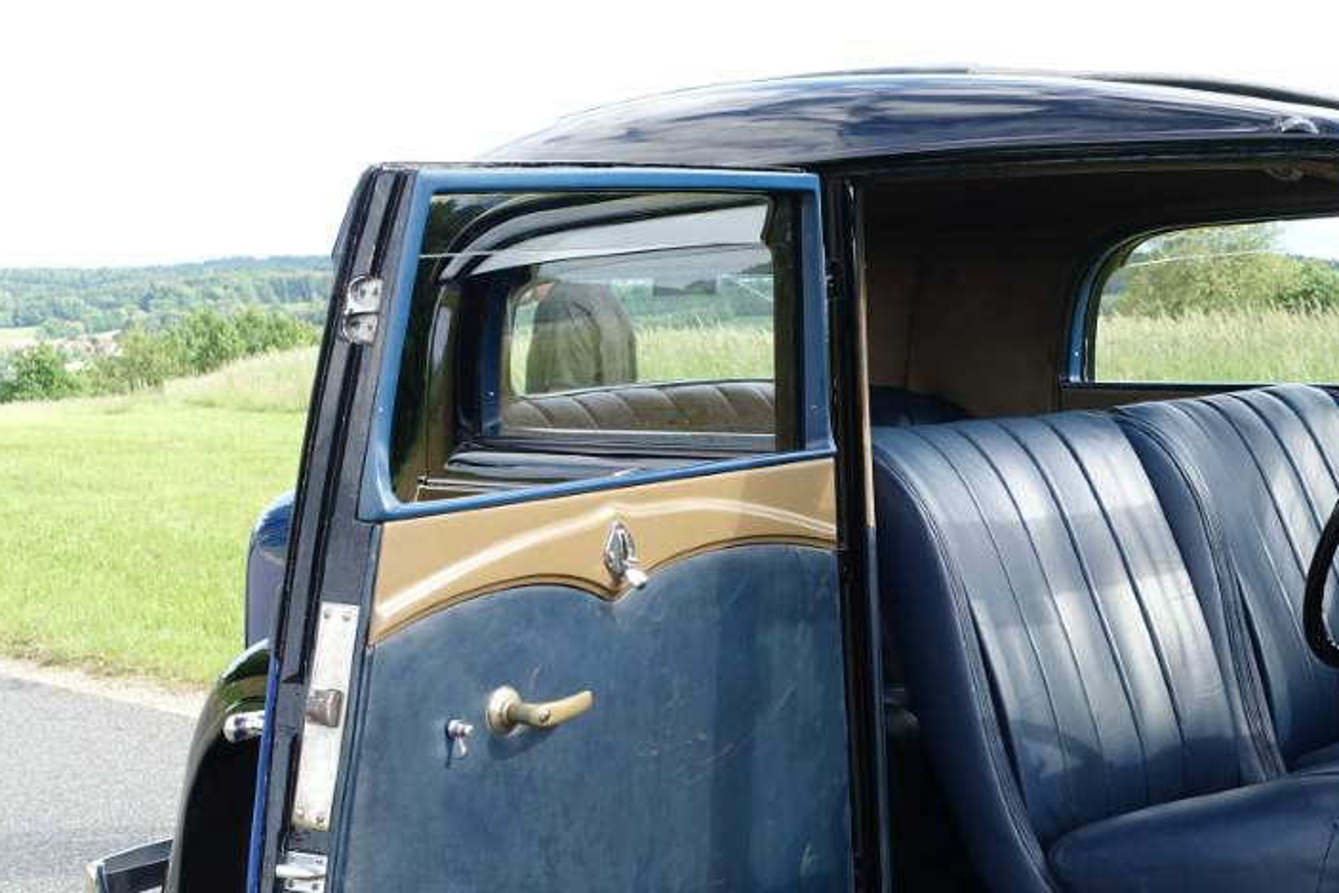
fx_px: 2195
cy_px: 680
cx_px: 996
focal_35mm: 59
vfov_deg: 22.8
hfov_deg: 33.3
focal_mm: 13.16
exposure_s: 1/160
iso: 125
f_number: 4
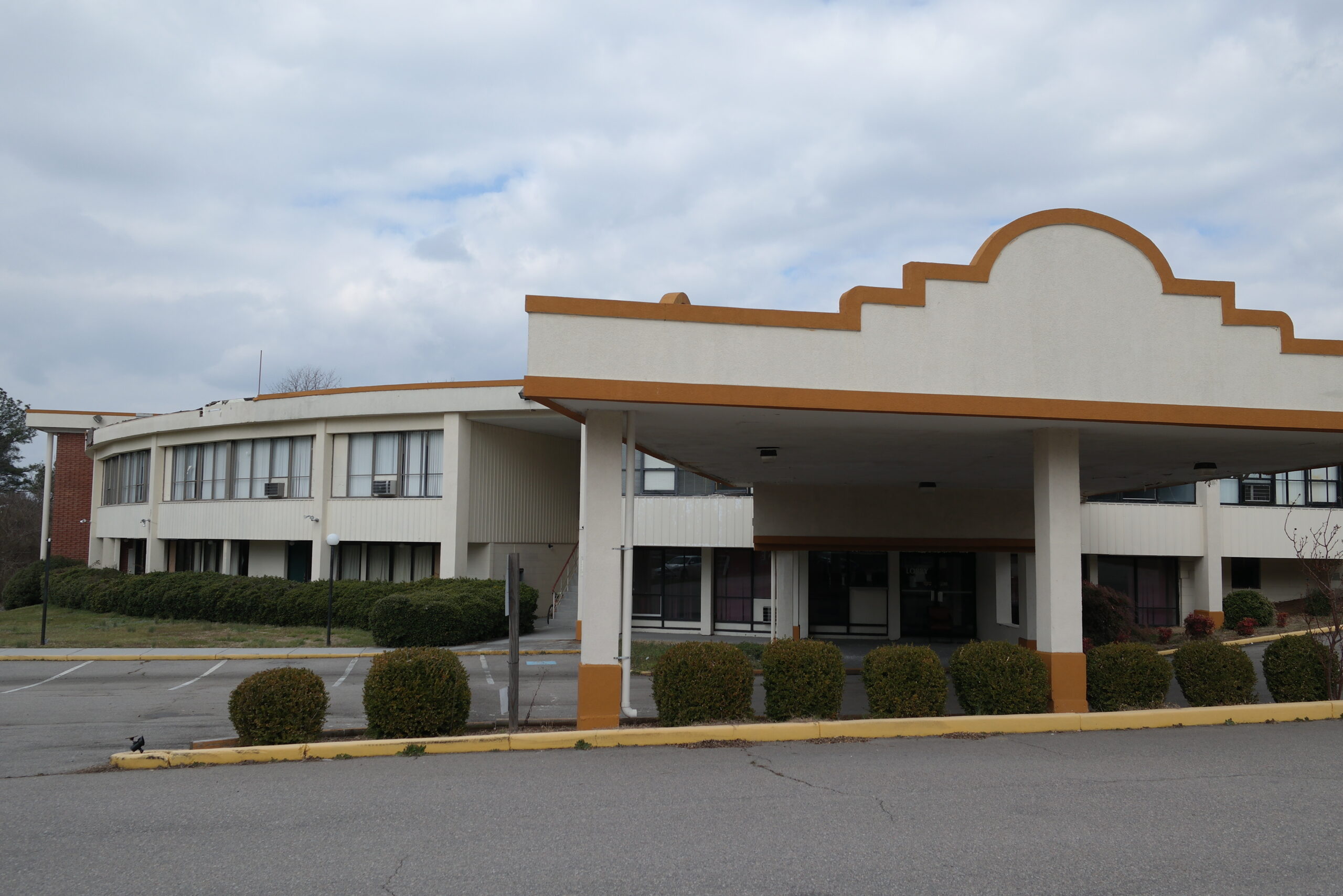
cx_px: 672
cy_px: 448
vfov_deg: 43.6
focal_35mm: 30
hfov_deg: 61.9
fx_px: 1119
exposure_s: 1/320
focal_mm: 20
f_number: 6.3
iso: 100
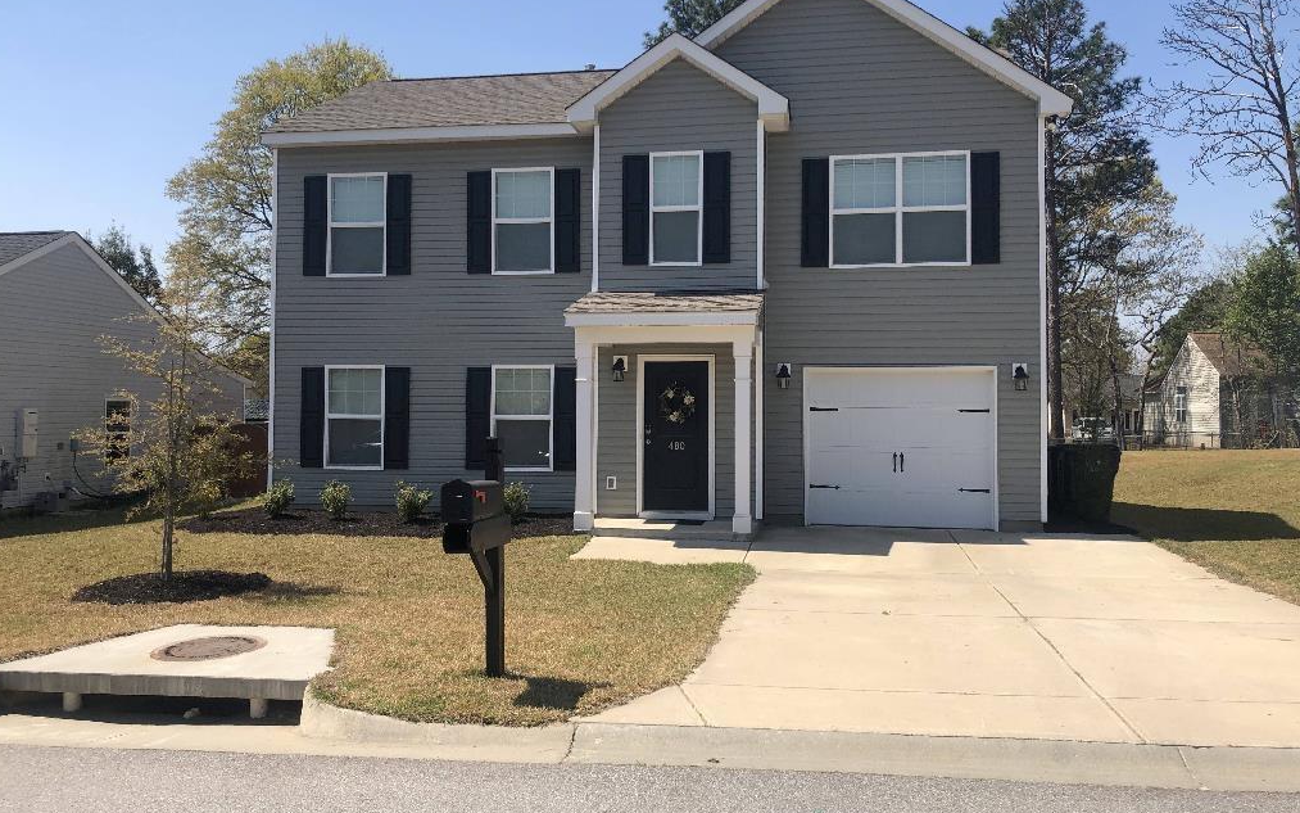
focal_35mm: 30
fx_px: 1063
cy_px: 378
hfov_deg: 62.9
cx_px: 644
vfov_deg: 41.8
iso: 20
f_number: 1.8
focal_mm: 4
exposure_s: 1/2114
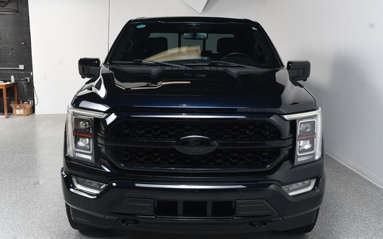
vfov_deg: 32.0
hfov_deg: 49.3
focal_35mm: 40
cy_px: 120
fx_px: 417
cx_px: 192
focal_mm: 26
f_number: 8
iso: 100
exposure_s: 1/160
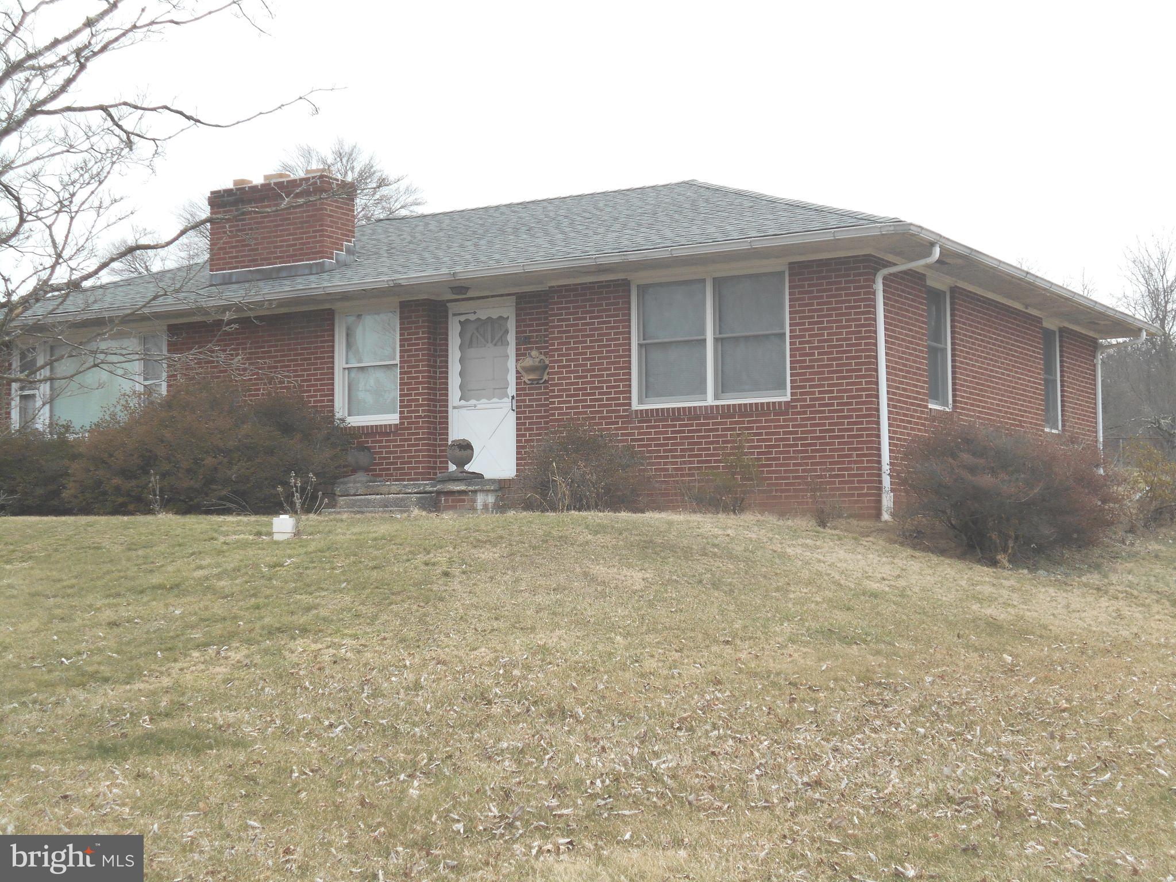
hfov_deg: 34.3
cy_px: 441
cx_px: 588
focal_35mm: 56
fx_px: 1903
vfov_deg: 26.1
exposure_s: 1/200
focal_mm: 10
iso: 80
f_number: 4.9
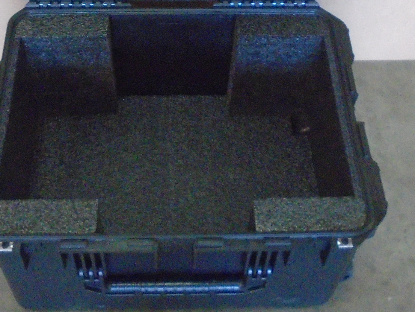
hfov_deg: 31.6
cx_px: 181
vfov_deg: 23.0
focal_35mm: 61
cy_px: -7
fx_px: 731
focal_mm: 4.6
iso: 800
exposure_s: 1/30
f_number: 3.2
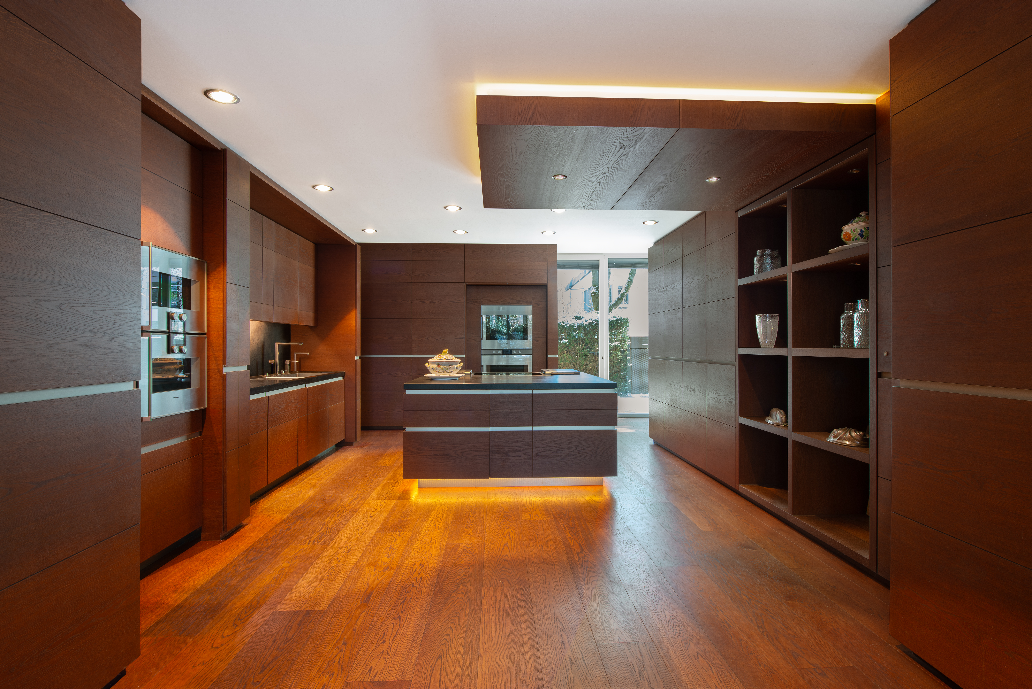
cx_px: 516
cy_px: 344
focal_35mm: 18
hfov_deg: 90.0
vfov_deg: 67.4
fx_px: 516
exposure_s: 13
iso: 100
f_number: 16
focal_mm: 18
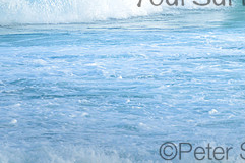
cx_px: 239
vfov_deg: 1.2
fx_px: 8040
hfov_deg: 1.7
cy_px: -61
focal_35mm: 1183
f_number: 5.6
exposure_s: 1/1250
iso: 400
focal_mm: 400
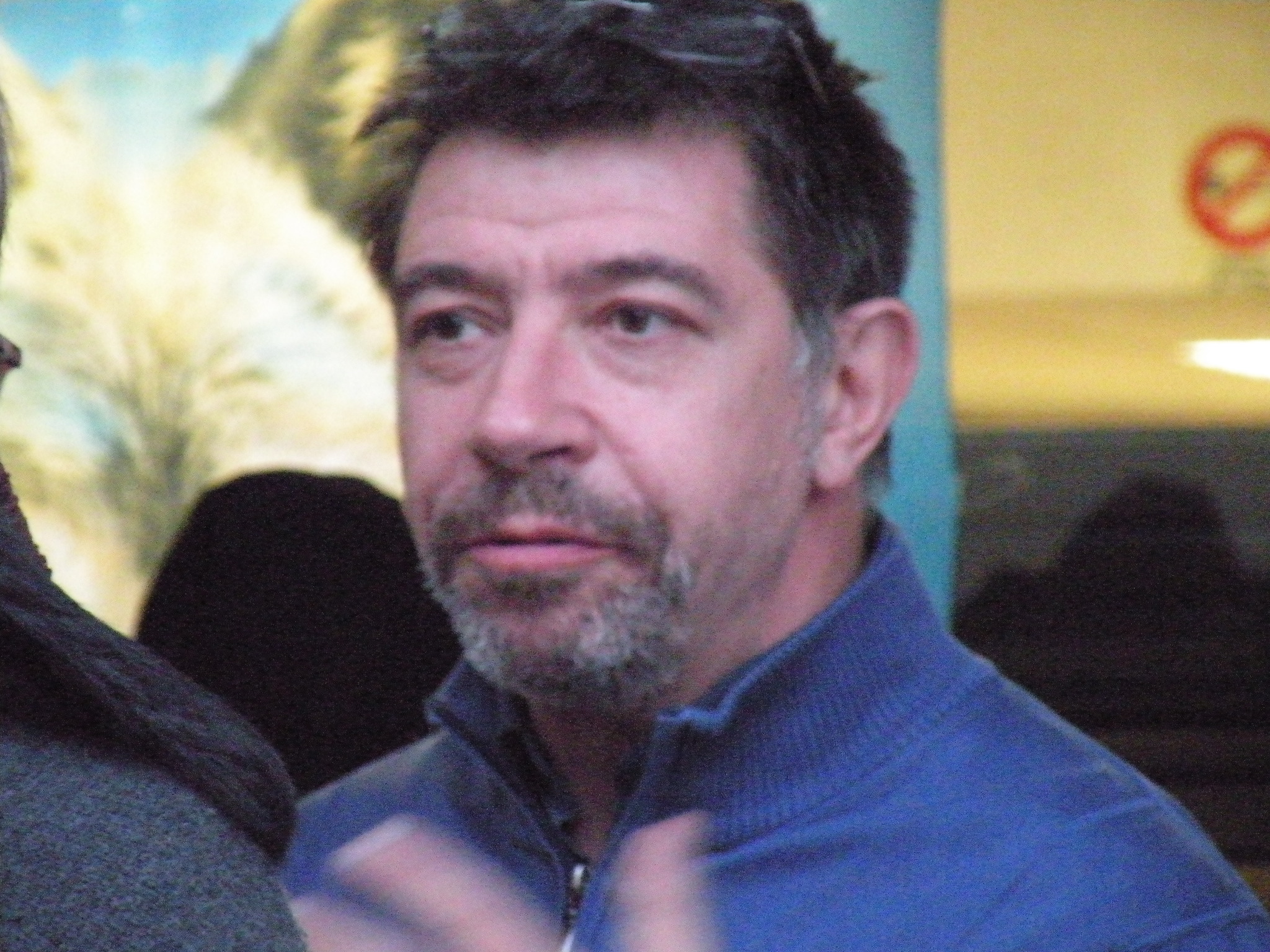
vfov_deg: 6.1
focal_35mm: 244
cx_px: 635
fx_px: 8952
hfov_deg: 8.1
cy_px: 476
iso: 2000
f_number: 4.5
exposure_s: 1/32.3
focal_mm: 43.1
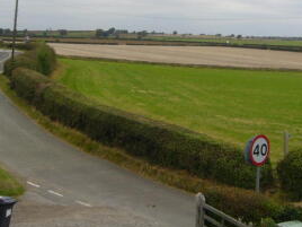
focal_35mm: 76
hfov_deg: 25.6
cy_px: 64
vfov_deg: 19.3
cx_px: 184
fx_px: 663
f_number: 5.6
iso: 80
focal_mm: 5.8
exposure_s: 1/160
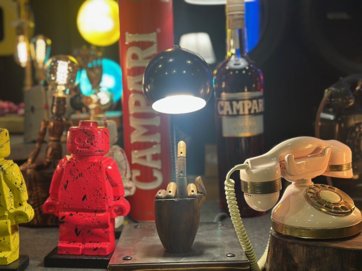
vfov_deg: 30.3
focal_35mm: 48
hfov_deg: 39.7
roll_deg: +0.5
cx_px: 181
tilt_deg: -6.5
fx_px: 502
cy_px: 136
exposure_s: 1/100
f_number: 1.78
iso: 100
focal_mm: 6.86
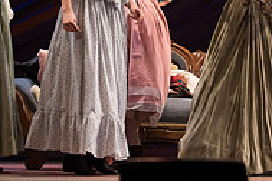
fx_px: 1813
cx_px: 253
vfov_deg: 5.7
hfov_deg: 8.5
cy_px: -11
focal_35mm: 240
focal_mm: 78
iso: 3200
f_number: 4
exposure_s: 1/400
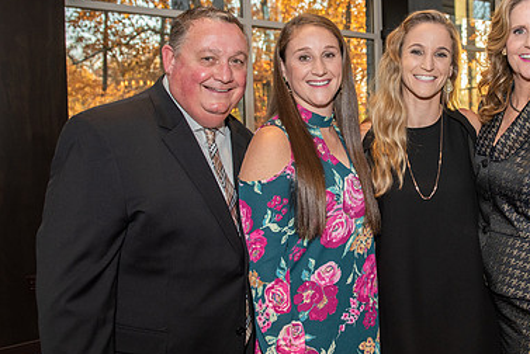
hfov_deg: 46.3
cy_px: 150
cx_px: 373
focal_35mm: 41
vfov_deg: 32.6
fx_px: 604
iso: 640
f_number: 4
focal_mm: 26
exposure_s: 1/250
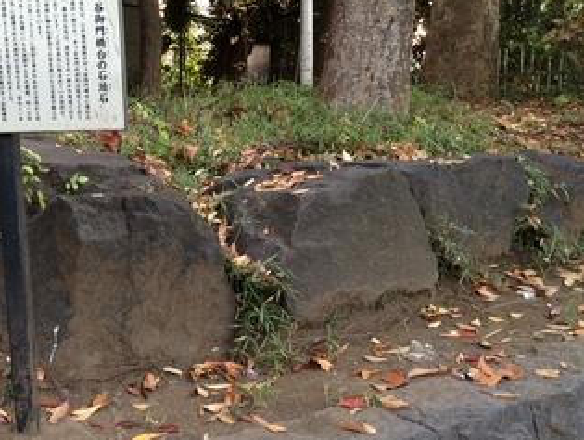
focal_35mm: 45
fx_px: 760
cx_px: 197
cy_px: 248
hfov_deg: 41.5
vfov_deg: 32.2
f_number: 2.2
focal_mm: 4.12
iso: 100
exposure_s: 1/30
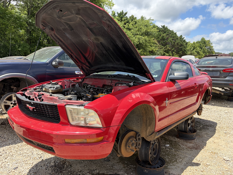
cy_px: 88
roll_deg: -2.5
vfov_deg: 53.1
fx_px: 175
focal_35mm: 26
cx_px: 116
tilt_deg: -6.6
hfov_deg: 67.3
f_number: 1.6
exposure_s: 1/1953
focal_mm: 5.96
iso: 64
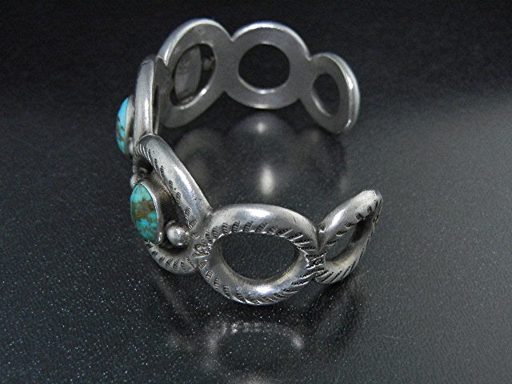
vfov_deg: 32.2
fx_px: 666
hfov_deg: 42.1
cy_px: 192
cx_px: 256
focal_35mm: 45
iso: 783
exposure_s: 1/30
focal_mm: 8.1
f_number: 7.6
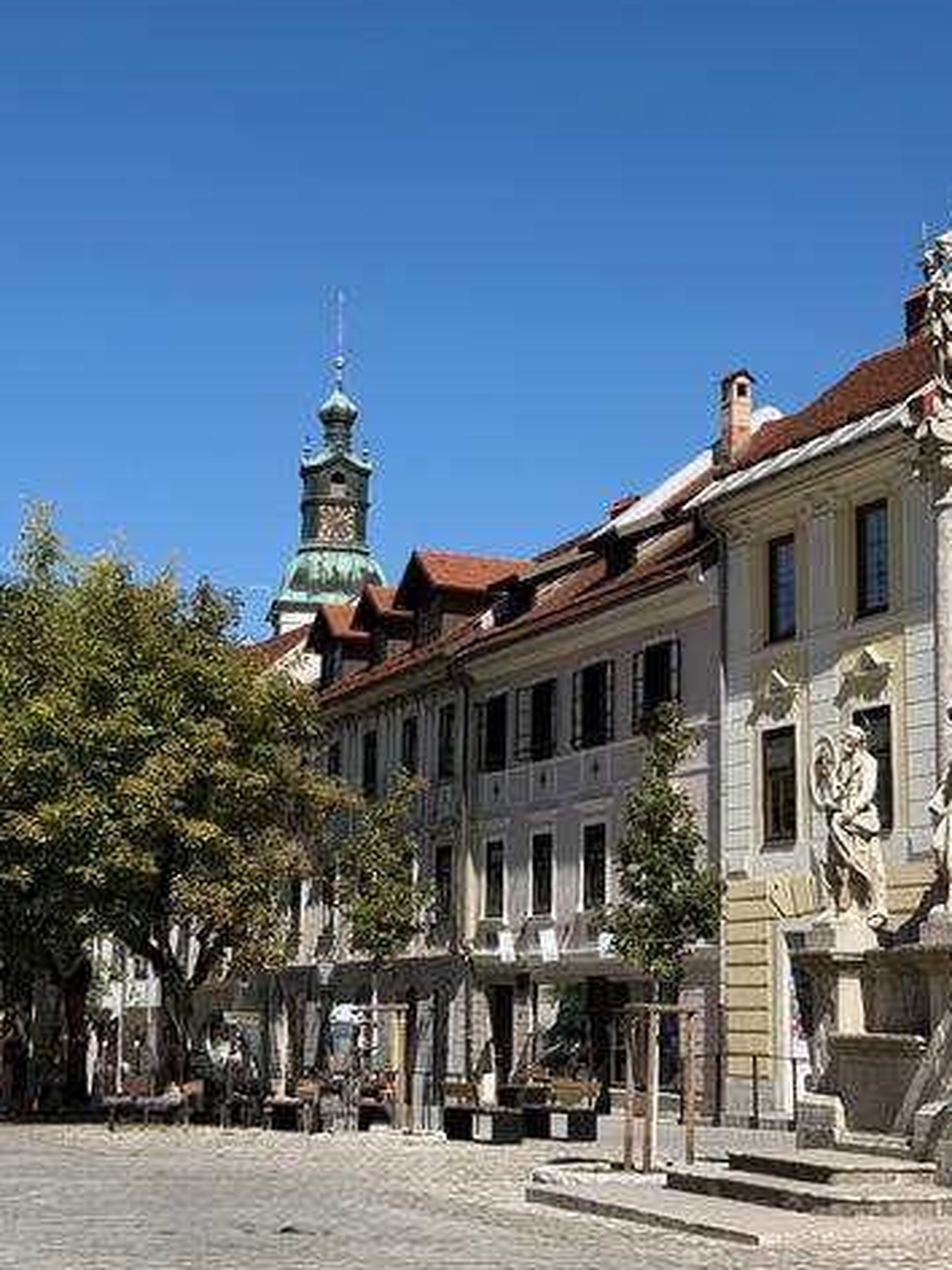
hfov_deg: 24.0
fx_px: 2237
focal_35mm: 61
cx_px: 602
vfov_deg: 31.6
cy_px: 554
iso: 64
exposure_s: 1/4878
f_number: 1.78
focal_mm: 6.76
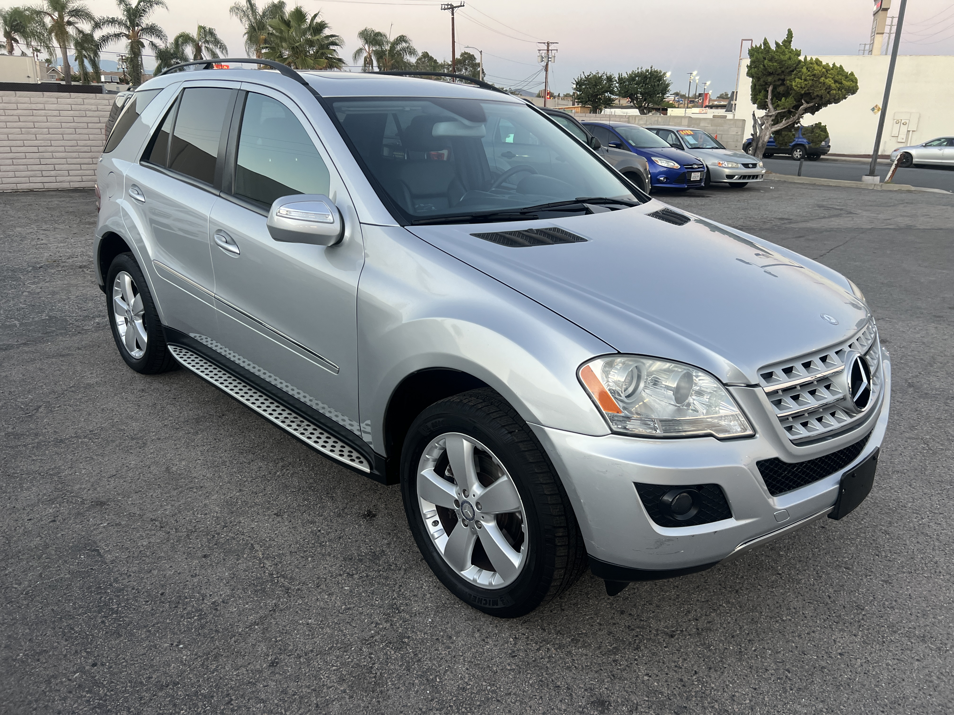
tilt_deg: -17.7
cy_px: 358
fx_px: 717
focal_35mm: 26
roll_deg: -1.0
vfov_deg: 53.1
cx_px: 477
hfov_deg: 67.3
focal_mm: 5.7
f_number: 1.5
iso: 125
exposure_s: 1/100
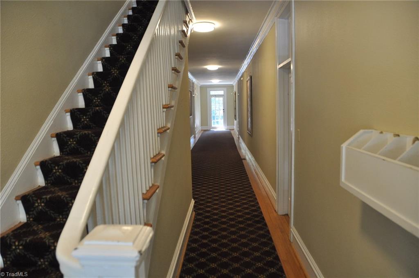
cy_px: 139
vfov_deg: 47.8
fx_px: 314
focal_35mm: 27
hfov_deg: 67.5
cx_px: 210
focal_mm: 18
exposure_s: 1/60
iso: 720
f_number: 4
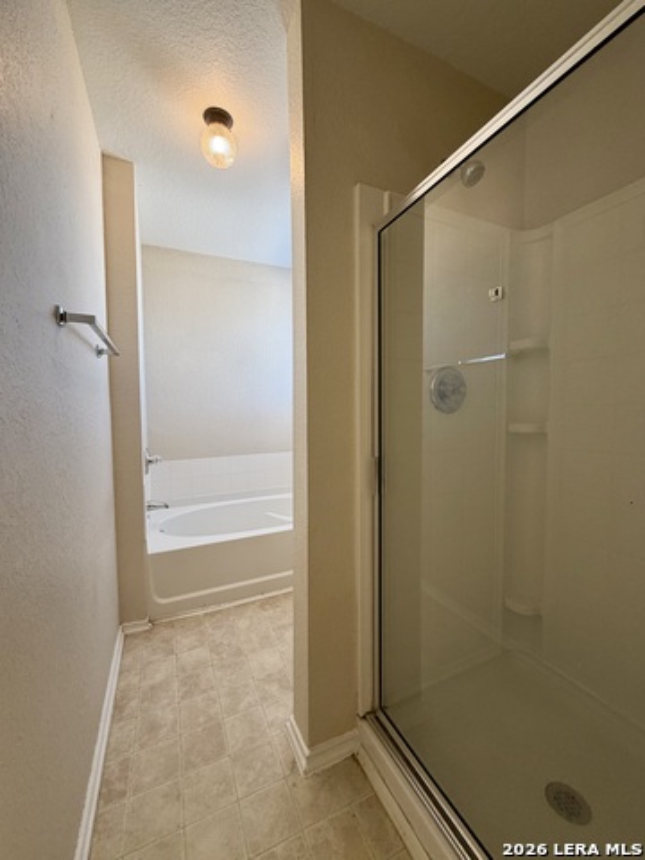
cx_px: 322
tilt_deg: -2.1
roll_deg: +0.2
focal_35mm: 14
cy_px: 430
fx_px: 348
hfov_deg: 85.7
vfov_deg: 102.1
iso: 160
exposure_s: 1/60
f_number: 2.2
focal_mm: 2.22
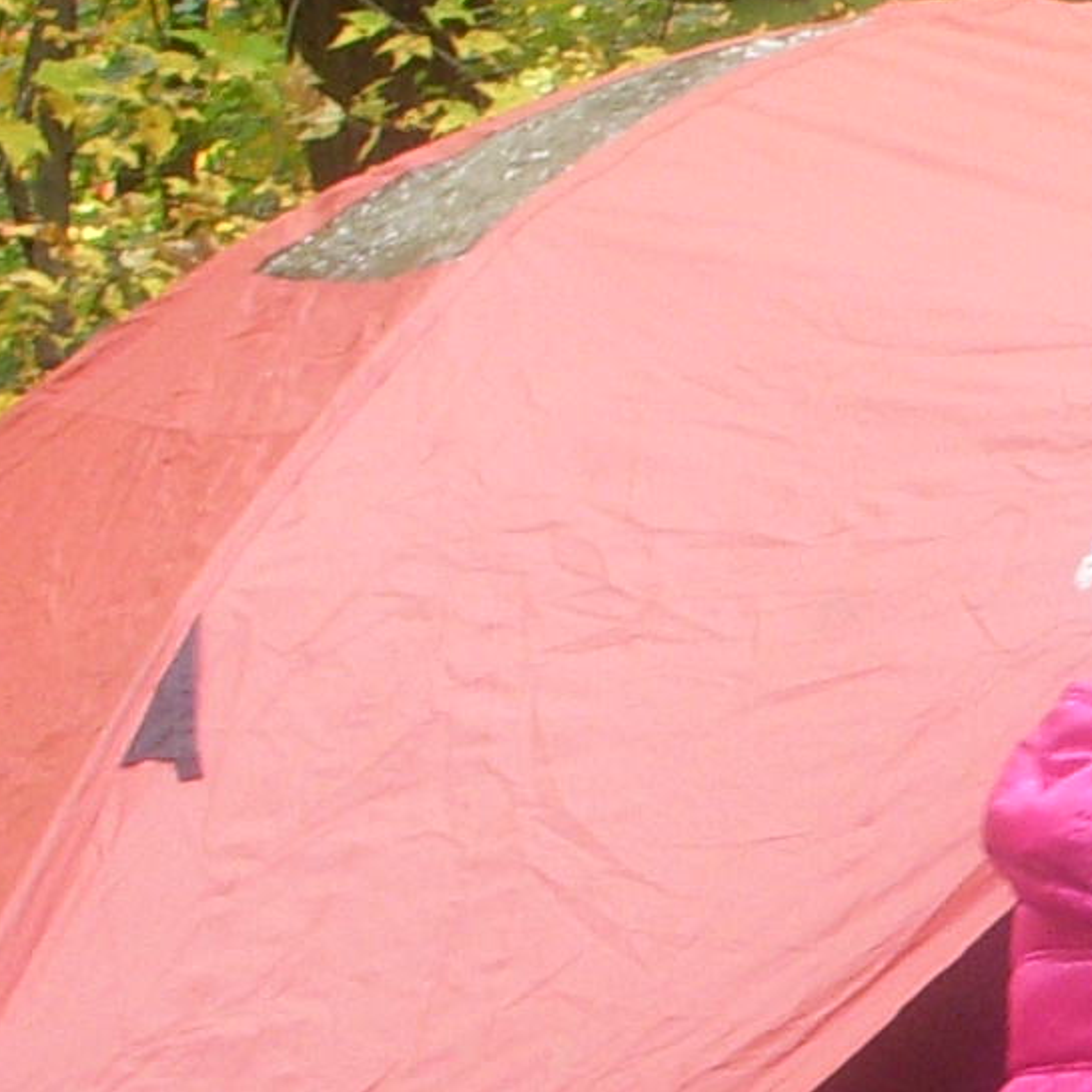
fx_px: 7174
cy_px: 1094
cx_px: 2148
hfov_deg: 8.3
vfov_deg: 8.7
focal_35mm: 201
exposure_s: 1/30
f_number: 3.3
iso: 100
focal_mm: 6.3
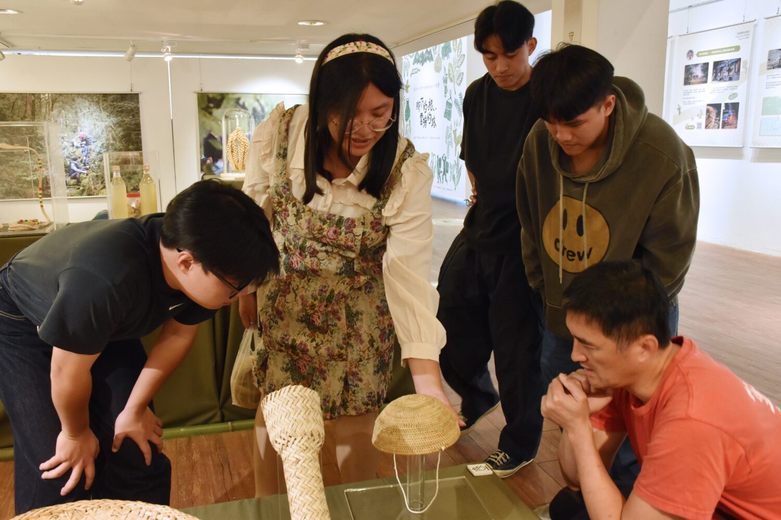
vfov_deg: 43.6
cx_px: 390
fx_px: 651
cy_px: 260
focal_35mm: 30
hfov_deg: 61.9
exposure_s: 1/50
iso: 1600
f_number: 8
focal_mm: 20
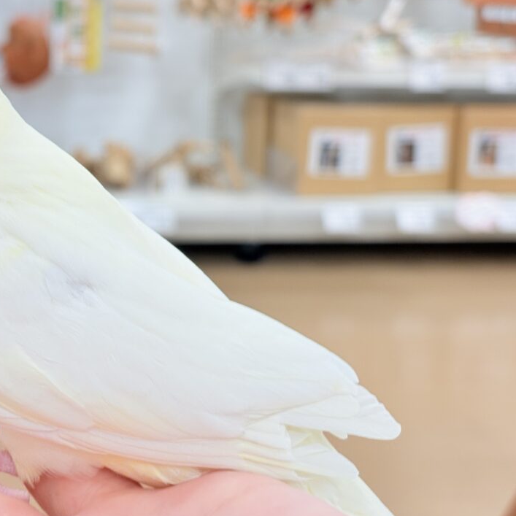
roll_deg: -1.0
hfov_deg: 22.0
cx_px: 138
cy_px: 193
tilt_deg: -9.6
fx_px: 1315
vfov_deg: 22.1
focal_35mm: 78
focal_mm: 5.96
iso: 32
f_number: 1.6
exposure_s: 1/50
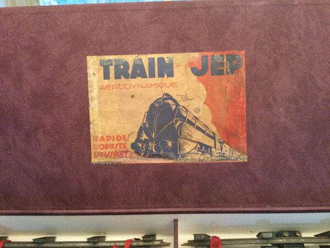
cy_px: 124
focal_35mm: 31
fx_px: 296
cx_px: 165
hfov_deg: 58.4
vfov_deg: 45.4
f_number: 2.4
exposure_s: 1/25
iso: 200
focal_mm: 3.3
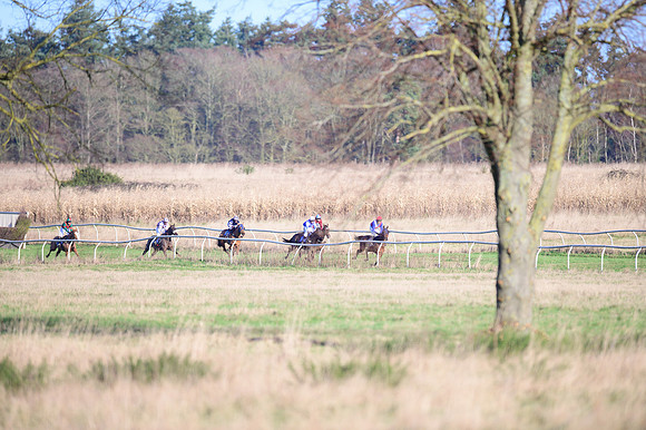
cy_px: 215
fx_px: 7173
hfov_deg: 5.2
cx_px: 323
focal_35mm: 400
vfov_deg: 3.4
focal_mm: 400
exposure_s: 1/2000
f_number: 5
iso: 400
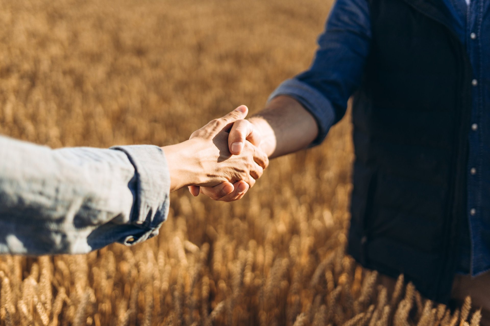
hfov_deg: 39.6
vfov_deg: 27.0
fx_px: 680
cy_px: 163
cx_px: 245
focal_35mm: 50
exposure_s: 1/4000
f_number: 2
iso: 200
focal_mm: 50
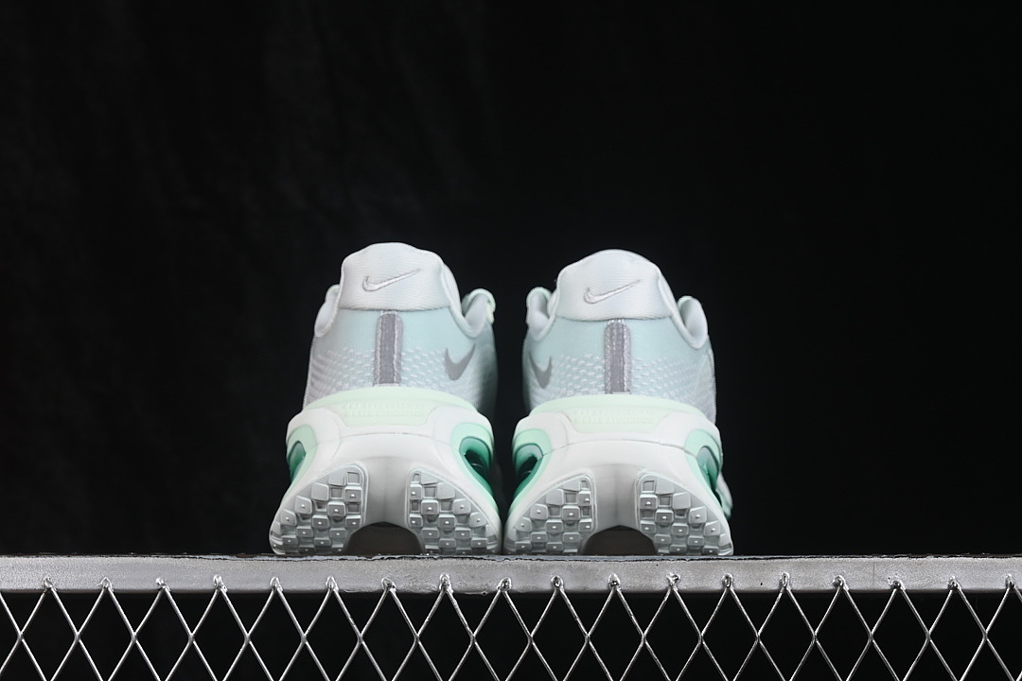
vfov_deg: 18.2
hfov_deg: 27.0
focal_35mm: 75
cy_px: 340
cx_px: 511
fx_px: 2129
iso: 160
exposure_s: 1/80
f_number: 8
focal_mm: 50
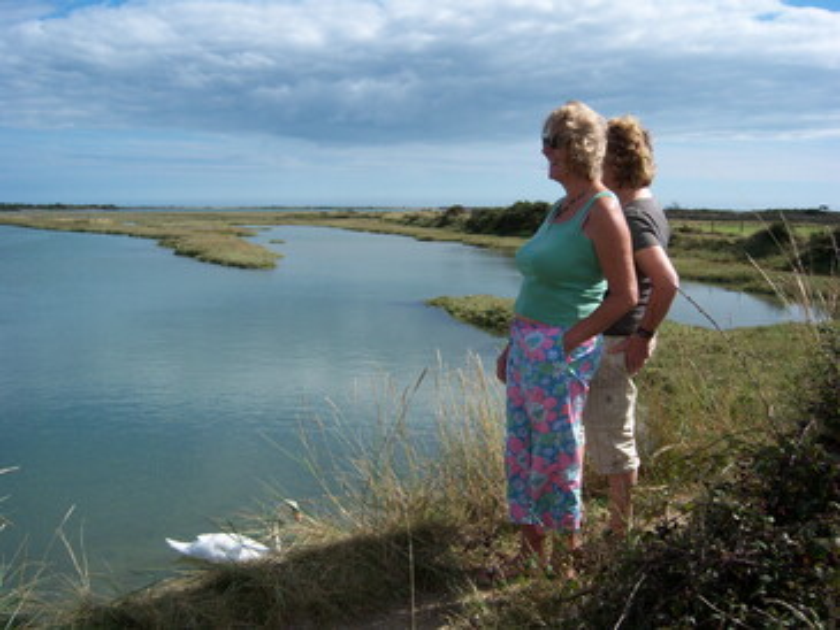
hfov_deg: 51.3
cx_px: 420
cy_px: 315
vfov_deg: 39.7
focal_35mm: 36
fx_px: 874
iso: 80
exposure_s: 1/640
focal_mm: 7.5
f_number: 4.8
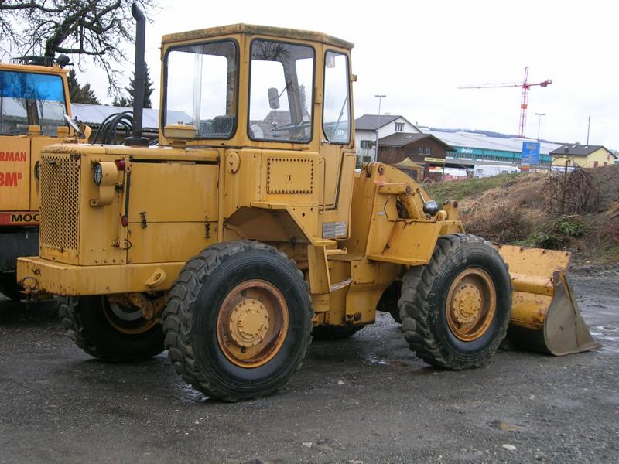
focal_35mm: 57
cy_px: 232
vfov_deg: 25.7
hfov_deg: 33.8
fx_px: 1019
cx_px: 310
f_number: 3.4
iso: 50
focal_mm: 8.6
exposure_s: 1/66.4
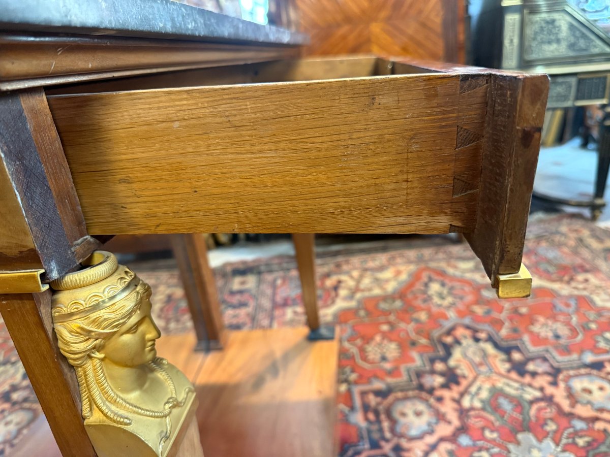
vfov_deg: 56.8
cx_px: 305
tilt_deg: -20.7
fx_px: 423
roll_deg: +7.8
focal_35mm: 24
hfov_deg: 71.6
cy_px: 228
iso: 500
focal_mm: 6.76
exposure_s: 1/50
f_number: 1.78
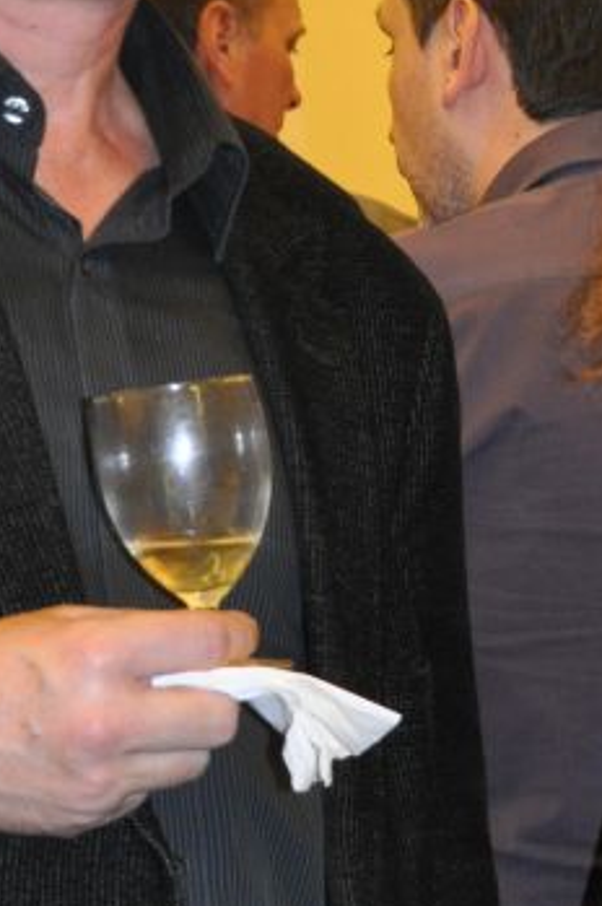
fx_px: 3368
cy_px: 755
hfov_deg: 10.2
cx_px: 453
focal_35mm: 134
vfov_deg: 15.2
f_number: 4
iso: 800
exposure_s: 1/60
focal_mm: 26
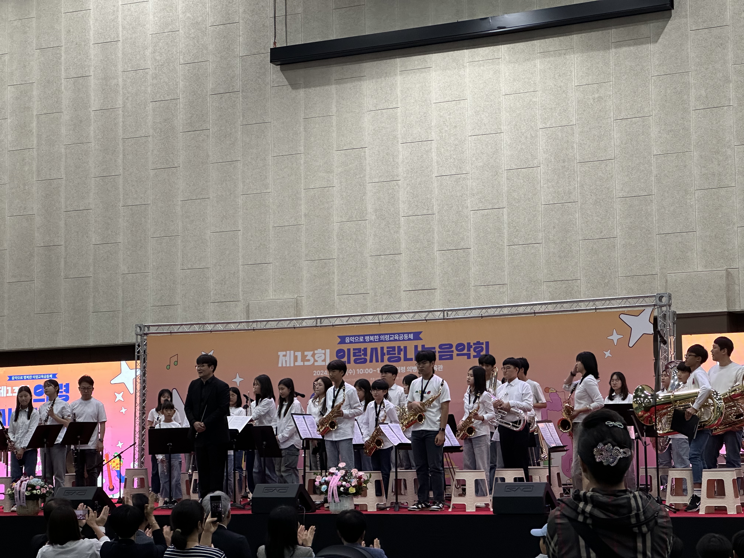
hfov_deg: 25.3
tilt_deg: +6.5
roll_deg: +1.0
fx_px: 1655
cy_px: 279
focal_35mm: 77
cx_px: 372
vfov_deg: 19.1
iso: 200
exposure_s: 1/96
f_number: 2.8
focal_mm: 9
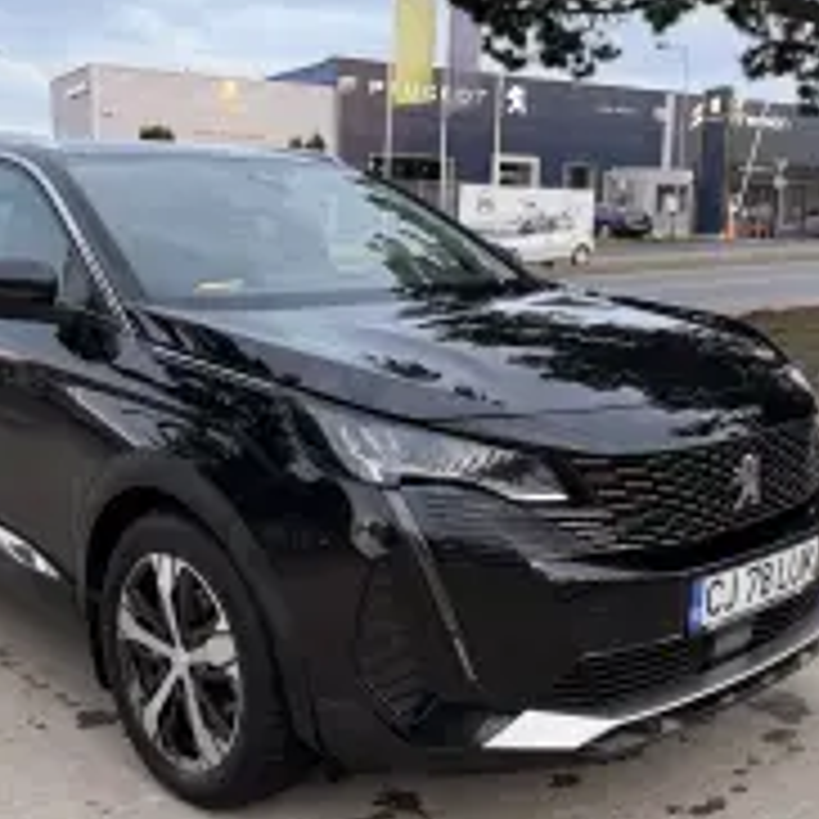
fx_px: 1124
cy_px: 436
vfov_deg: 40.0
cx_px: 392
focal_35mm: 42
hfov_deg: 40.0
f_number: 1.78
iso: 200
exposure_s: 1/85
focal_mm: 6.76
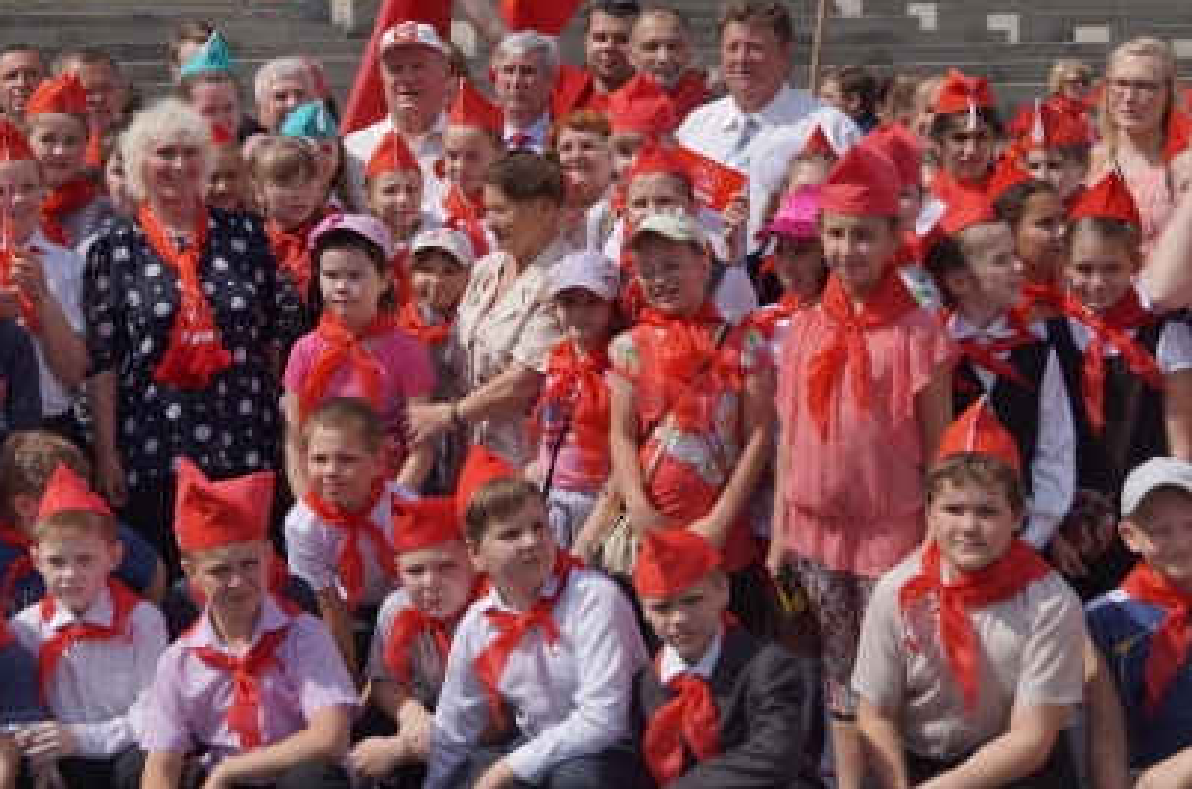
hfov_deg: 30.6
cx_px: 451
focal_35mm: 66
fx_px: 2168
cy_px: 298
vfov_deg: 20.6
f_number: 6.3
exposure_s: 1/1000
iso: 100
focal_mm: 35
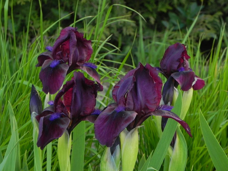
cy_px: 86
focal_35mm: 129
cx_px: 114
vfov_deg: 11.5
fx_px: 850
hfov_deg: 15.3
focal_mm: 23
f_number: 5
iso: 160
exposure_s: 1/20
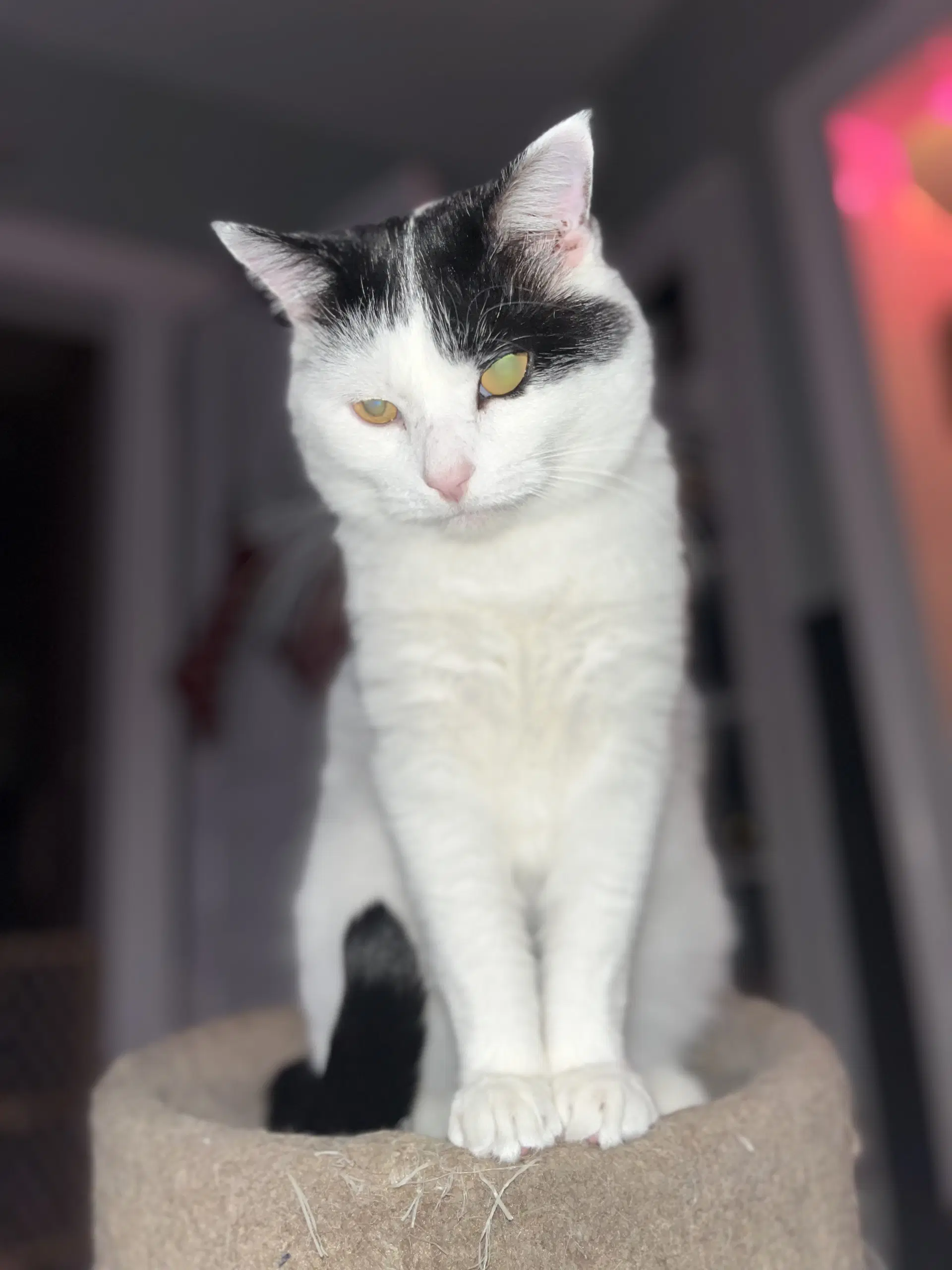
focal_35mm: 26
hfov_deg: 53.1
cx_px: 476
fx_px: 953
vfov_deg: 67.3
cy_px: 635
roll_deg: +4.9
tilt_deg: +13.1
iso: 32
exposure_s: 1/4
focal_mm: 5.1
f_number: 1.6
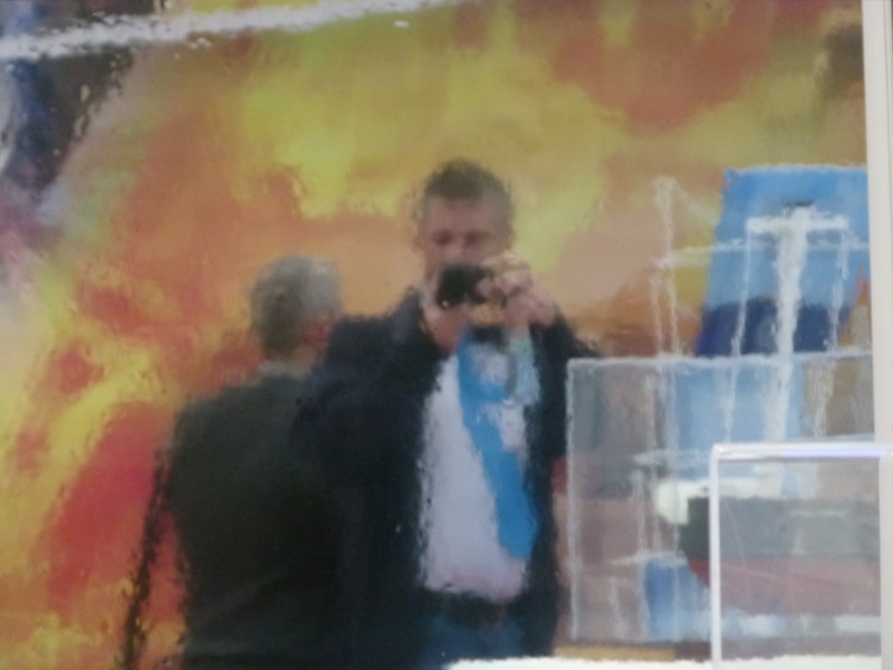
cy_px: 335
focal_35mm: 316
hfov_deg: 6.3
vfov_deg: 4.7
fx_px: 8152
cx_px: 446
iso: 400
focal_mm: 56.9
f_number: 4.1
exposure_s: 1/60
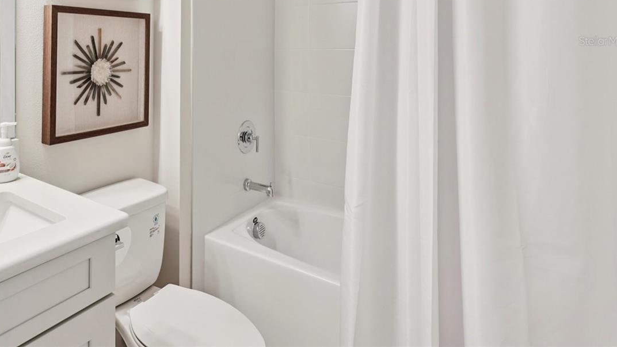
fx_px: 409
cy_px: 41
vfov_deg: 42.5
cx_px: 170
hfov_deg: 70.1
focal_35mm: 25
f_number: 8
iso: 400
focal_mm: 16
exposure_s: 1/20
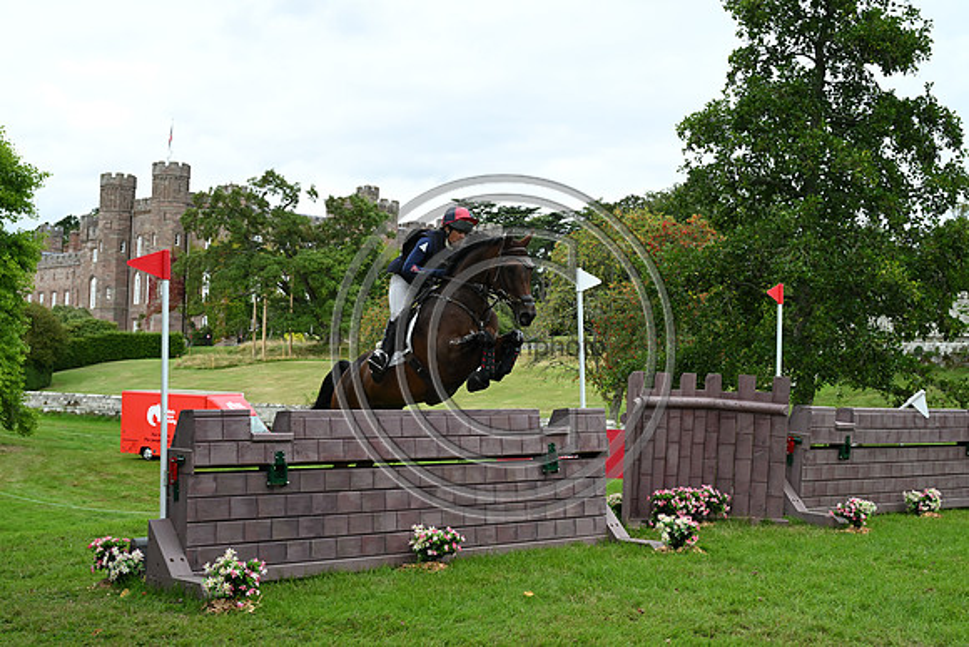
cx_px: 484
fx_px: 1265
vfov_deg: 28.7
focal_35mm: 47
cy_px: 324
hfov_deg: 41.9
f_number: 5.6
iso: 900
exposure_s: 1/1250
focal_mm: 47
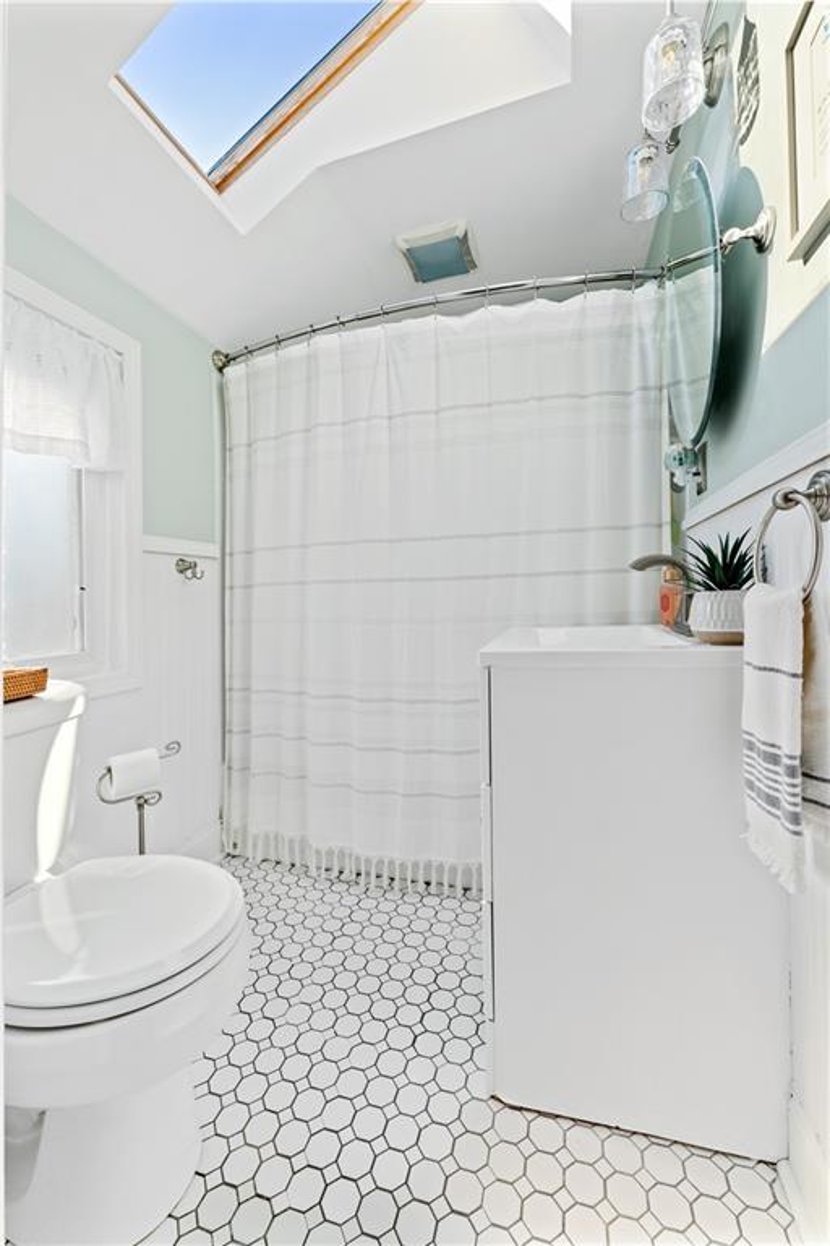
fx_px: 484
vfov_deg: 104.3
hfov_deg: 81.2
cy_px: 623
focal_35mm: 14
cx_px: 415
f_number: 7.1
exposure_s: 1/50
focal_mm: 14
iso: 125
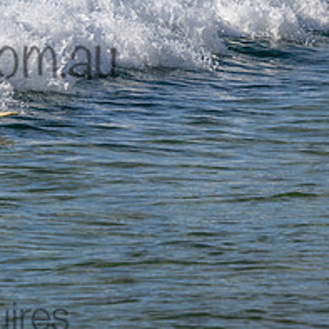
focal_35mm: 1124
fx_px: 12086
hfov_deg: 1.6
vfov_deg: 1.6
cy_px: 39
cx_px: -60
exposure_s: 1/2000
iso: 1000
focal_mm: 450
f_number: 11
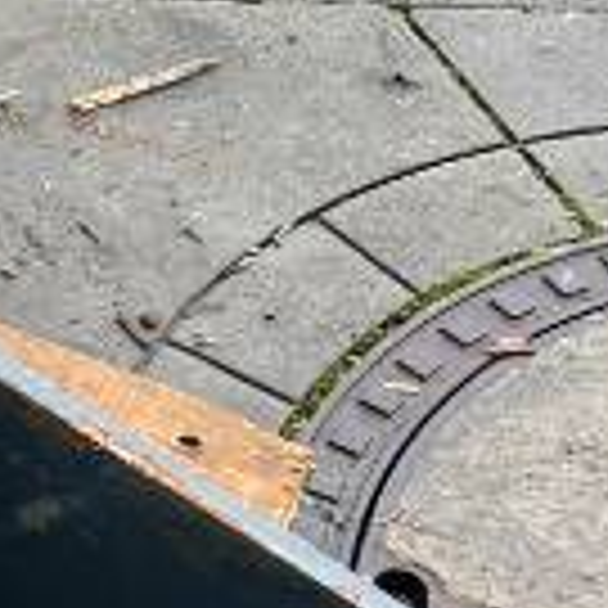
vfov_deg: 10.0
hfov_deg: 8.8
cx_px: -982
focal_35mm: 174
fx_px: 3458
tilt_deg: -45.1
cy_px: 392
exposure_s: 1/212
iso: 40
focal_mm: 5.7
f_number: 1.5
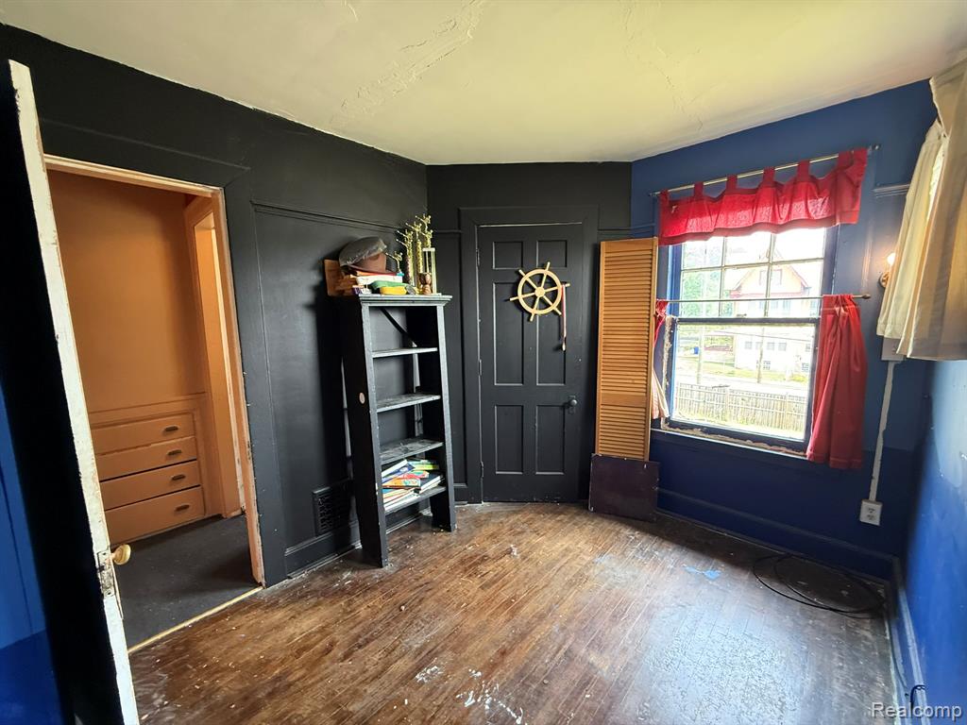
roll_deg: +0.6
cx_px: 484
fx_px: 391
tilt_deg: -7.8
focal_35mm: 14
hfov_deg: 102.1
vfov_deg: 85.7
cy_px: 362
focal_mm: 2.22
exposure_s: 1/60
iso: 500
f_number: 2.2
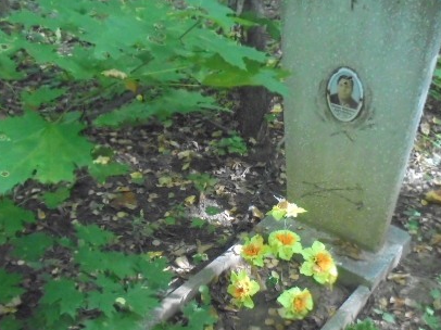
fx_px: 522
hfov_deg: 45.8
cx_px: 236
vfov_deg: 34.9
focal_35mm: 41
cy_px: 207
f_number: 3.5
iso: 800
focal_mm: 4.6
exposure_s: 1/125
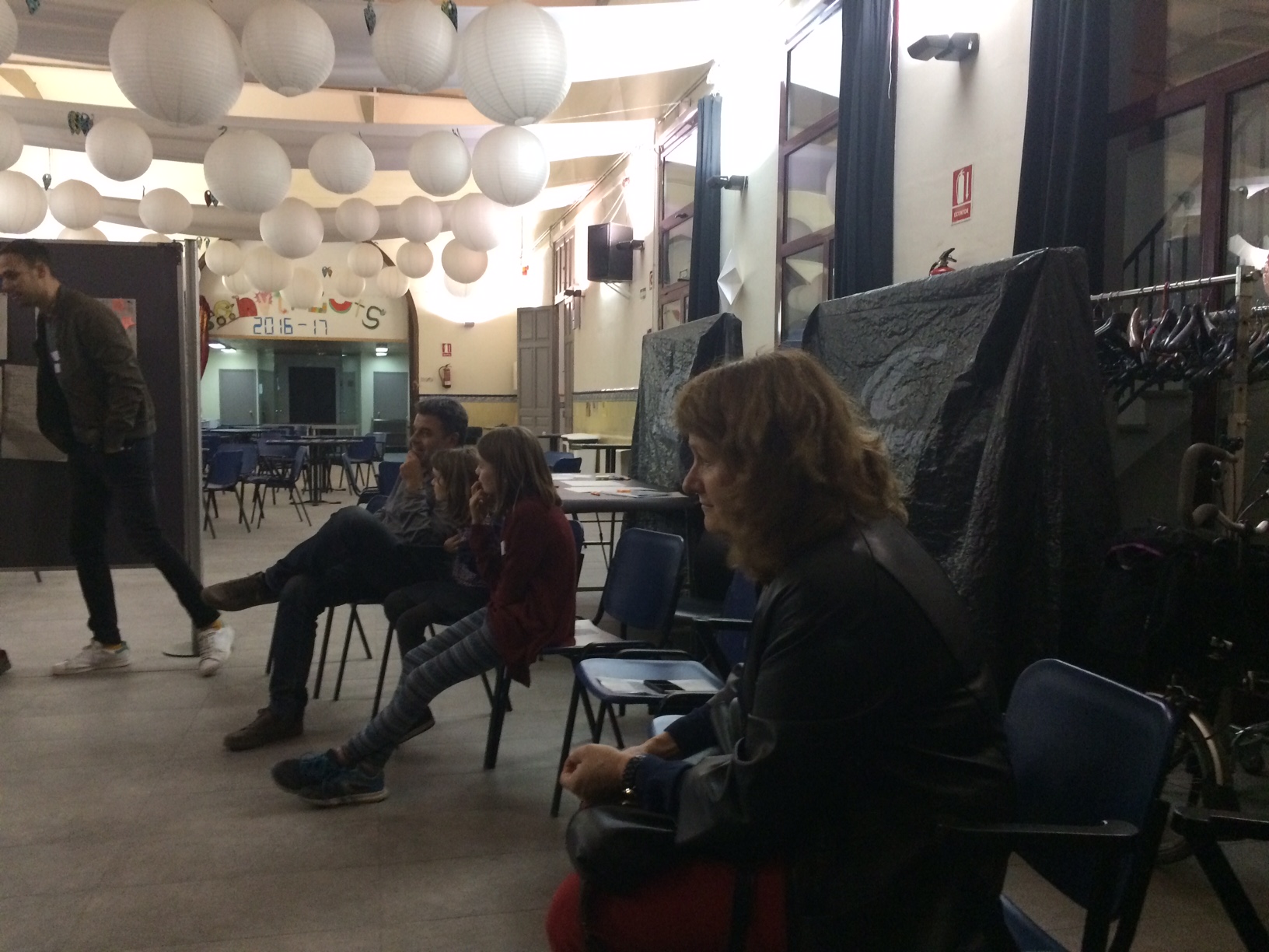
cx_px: 634
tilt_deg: -4.9
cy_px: 476
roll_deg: +0.5
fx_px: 1063
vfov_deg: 48.2
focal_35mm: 29
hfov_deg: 61.7
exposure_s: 1/33
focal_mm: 4.15
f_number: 2.2
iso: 320
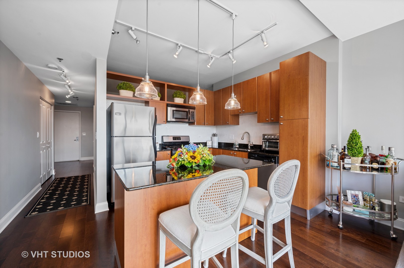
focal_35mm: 14
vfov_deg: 81.1
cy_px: 134
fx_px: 157
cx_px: 202
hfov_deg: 104.3
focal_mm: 14
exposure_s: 1/4
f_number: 9
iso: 100
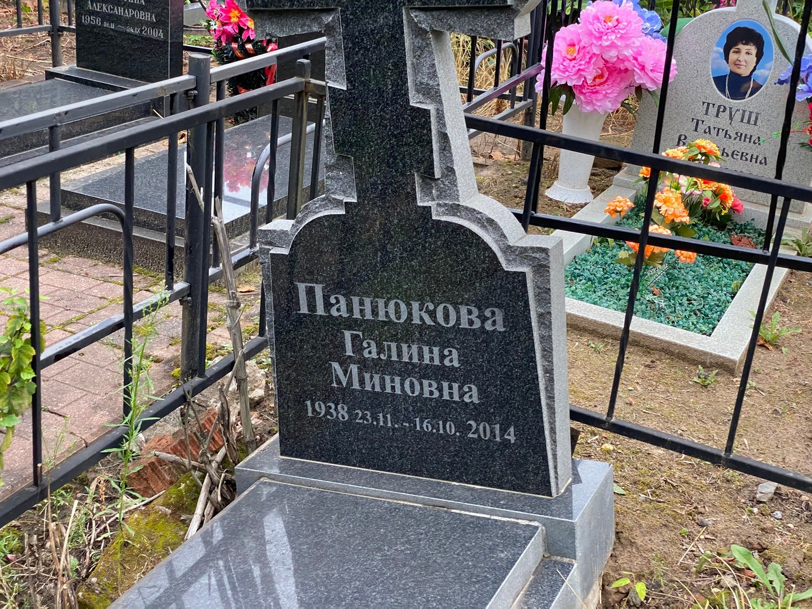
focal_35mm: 52
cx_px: 406
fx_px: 1220
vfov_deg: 28.0
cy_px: 304
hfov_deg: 36.8
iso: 160
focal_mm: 6
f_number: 2
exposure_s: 1/116
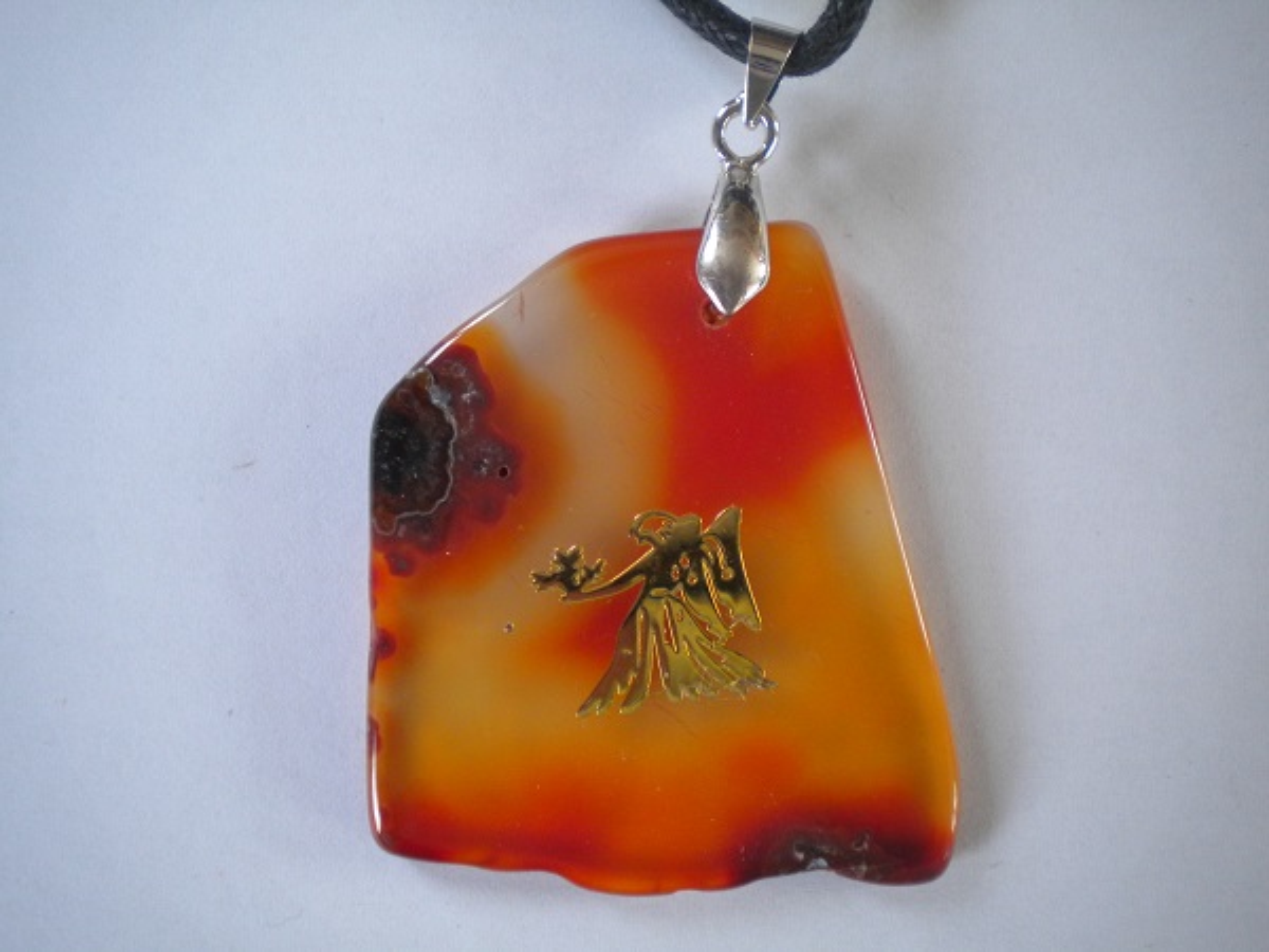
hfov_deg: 45.8
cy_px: 476
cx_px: 634
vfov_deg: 35.1
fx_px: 1503
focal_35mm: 41
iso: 229
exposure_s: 1/55.1
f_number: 3.5
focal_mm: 7.4
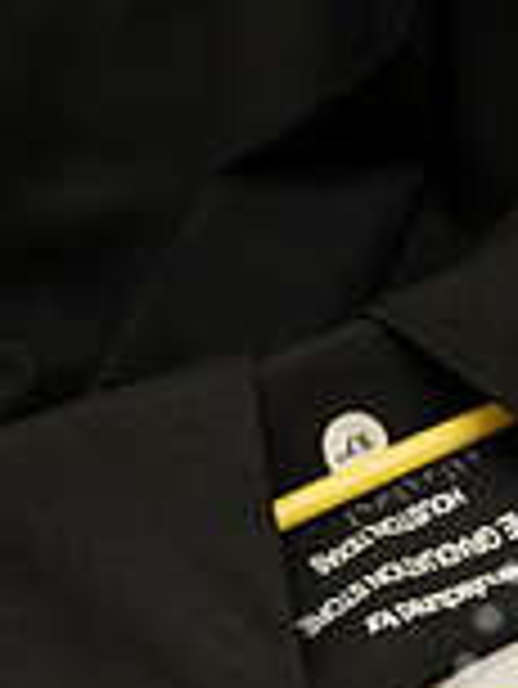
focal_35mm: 153
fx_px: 3048
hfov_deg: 9.3
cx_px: 865
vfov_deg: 12.6
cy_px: 794
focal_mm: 42
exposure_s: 1/80
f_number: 5.6
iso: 800
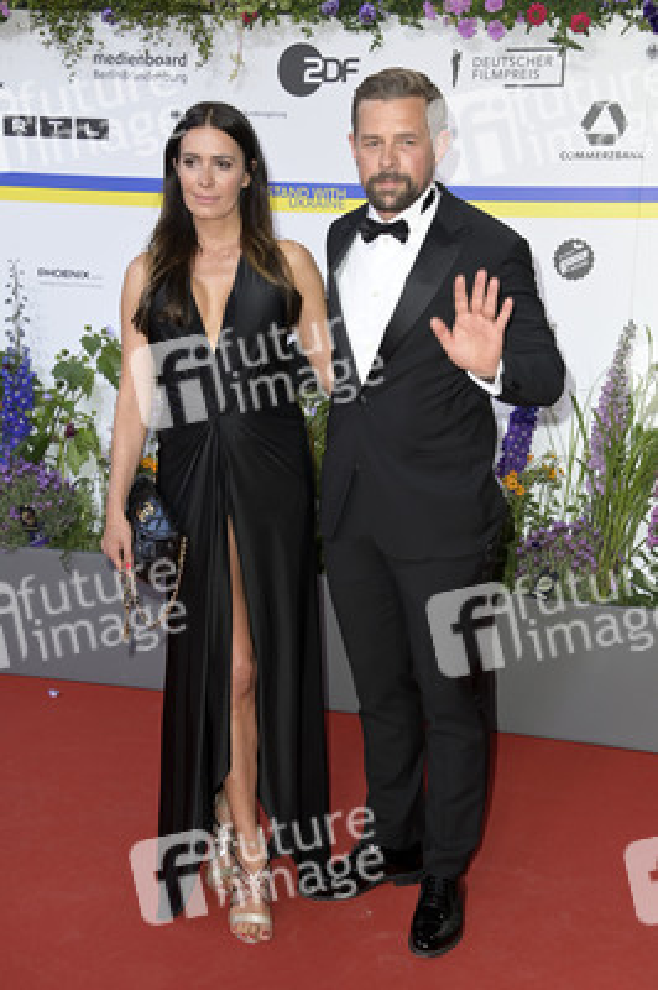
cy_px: 495
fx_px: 1593
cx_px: 329
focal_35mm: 58
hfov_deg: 23.3
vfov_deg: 34.5
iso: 640
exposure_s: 1/200
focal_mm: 58
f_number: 6.3
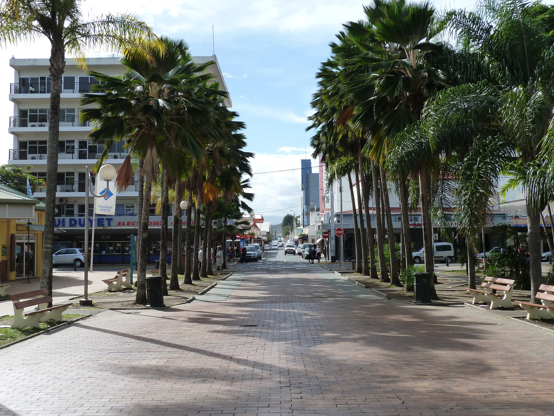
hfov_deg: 46.8
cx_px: 277
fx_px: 640
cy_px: 208
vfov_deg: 36.0
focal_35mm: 40
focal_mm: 6.5
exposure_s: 1/500
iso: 125
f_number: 4.5
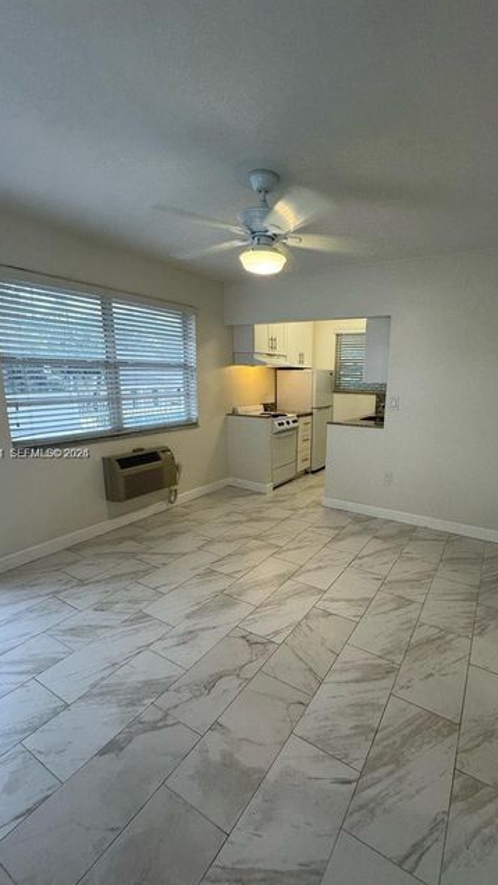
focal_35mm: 16
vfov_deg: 99.3
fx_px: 375
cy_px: 454
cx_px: 294
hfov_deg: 66.6
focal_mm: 2.22
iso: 160
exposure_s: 1/120
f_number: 2.2
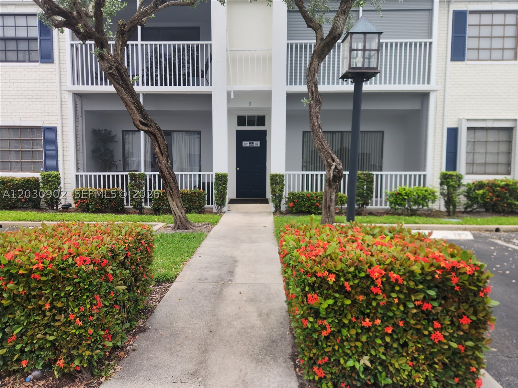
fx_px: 344
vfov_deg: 58.9
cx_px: 259
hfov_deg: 73.9
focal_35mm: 23
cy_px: 194
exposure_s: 1/568
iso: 20
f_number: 1.8
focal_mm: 5.4
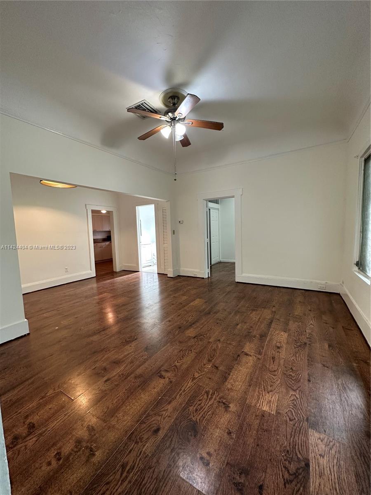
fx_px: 200
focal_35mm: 14
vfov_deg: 102.1
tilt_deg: -4.8
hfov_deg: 85.7
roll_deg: +1.8
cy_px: 248
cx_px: 186
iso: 160
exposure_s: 1/60
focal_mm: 2.22
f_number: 2.2
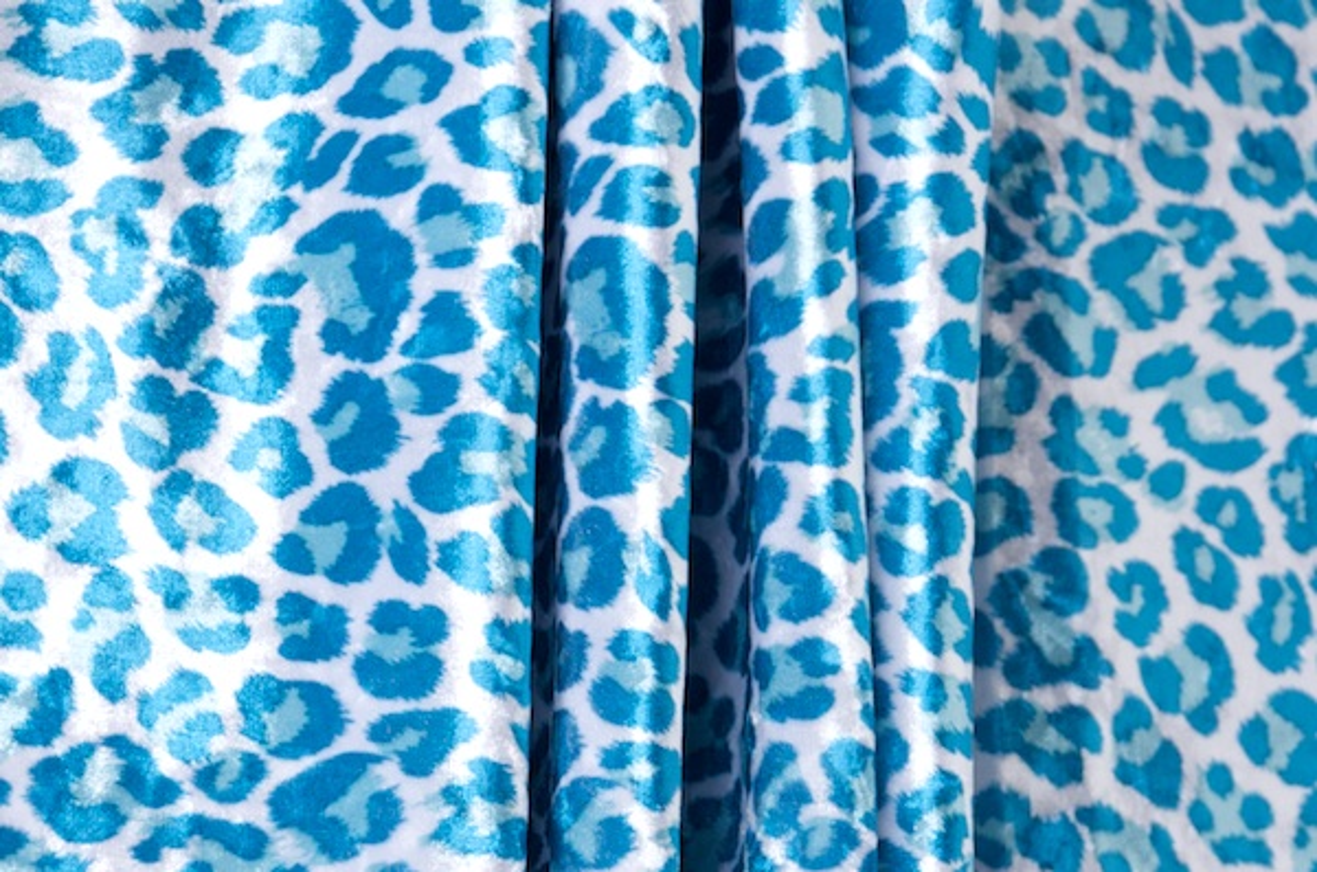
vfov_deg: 11.4
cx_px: 658
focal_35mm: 120
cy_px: 436
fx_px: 4380
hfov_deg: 17.1
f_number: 8
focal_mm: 80
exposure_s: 1/800
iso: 400
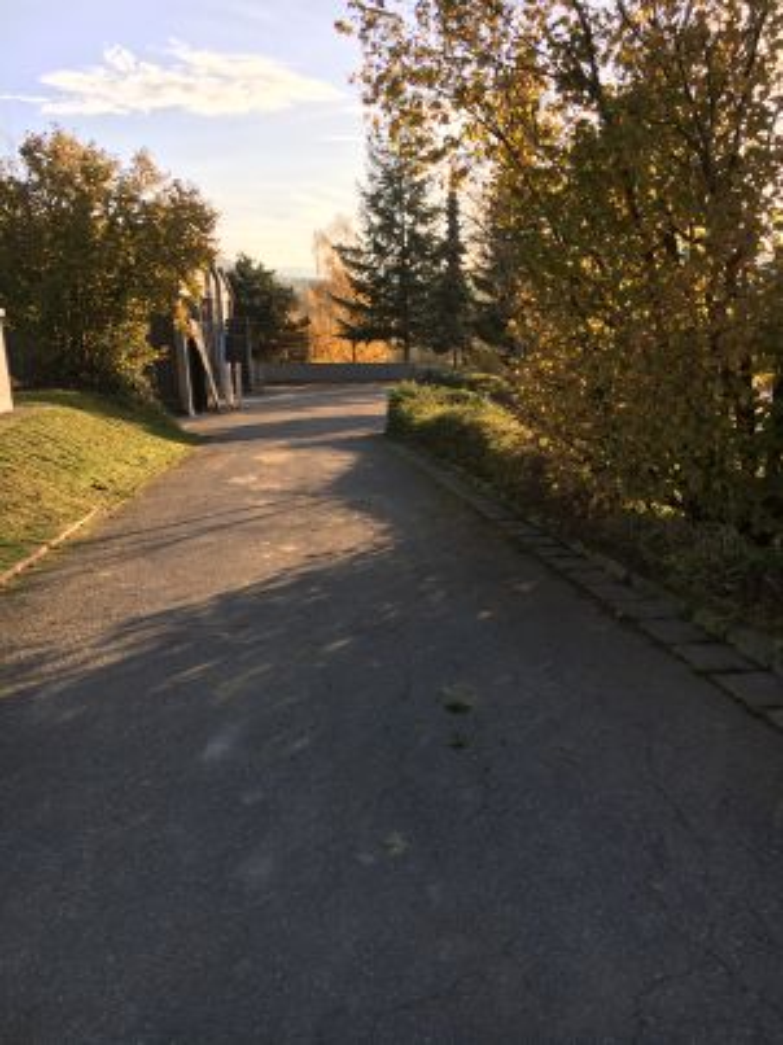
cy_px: 522
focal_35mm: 29
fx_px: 875
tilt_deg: -14.5
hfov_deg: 48.2
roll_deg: +3.1
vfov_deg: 61.7
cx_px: 392
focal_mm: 4.15
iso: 25
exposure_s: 1/400
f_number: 2.2
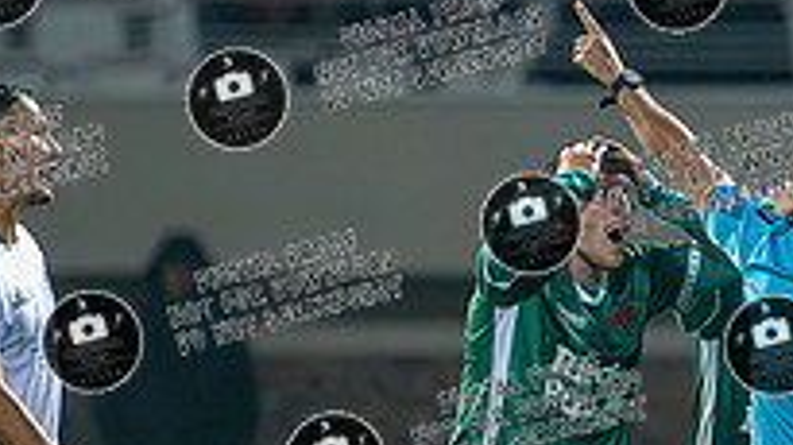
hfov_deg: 1.8
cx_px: 1075
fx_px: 25027
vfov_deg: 1.0
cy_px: 307
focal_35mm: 1191
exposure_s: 1/1250
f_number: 3.5
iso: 4000
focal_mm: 300
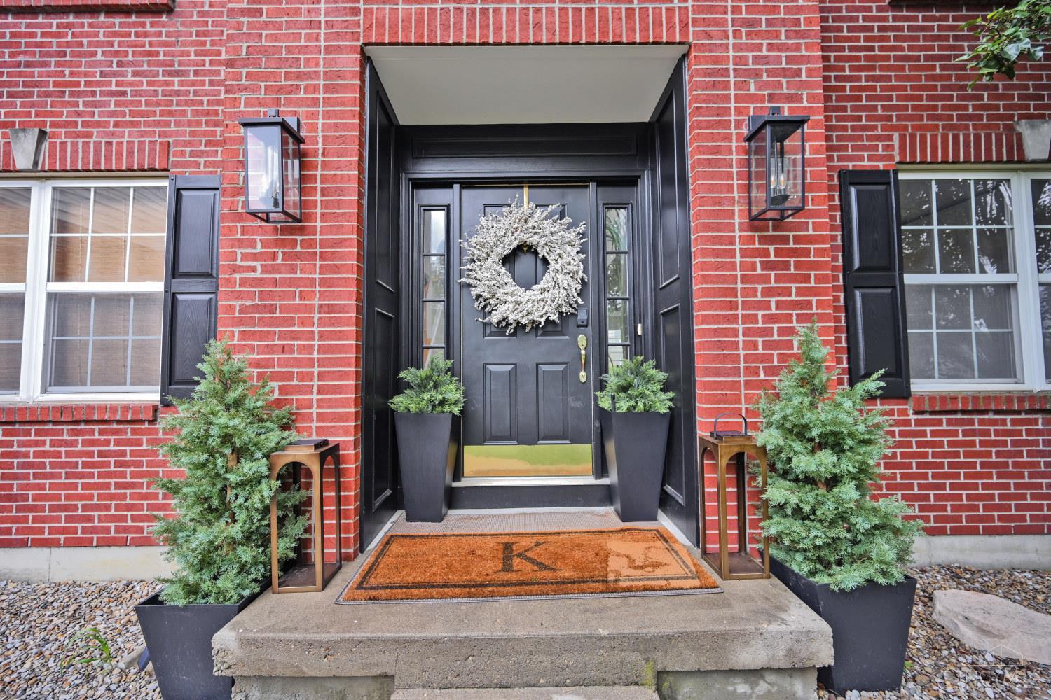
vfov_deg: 81.2
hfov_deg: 104.3
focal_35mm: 14
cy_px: 350
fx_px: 409
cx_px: 526
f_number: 4
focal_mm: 14
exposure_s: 1/250
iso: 220
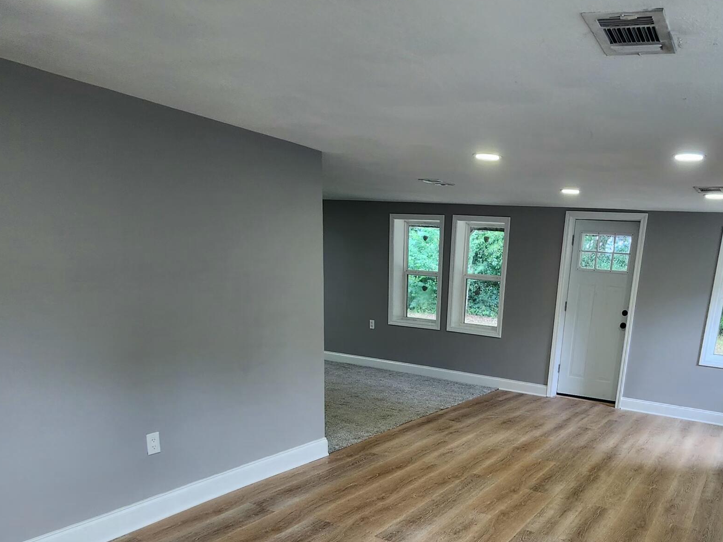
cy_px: 448
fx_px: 522
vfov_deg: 50.9
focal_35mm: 25
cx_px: 482
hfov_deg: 67.5
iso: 100
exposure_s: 1/60
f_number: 2.2
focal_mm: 2.2
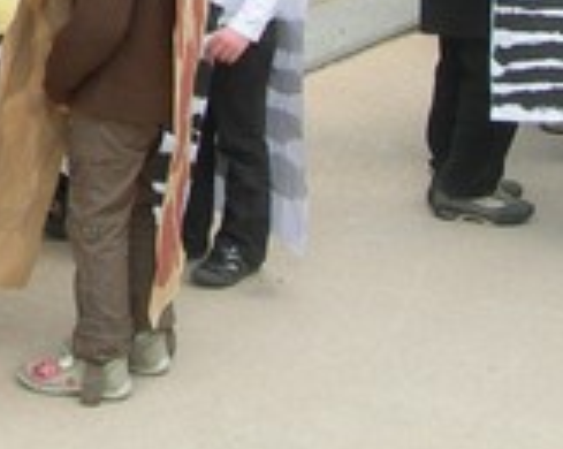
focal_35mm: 148
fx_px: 2463
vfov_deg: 9.8
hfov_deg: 12.5
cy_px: -390
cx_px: -214
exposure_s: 1/134
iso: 50
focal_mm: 7.8
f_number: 4.8
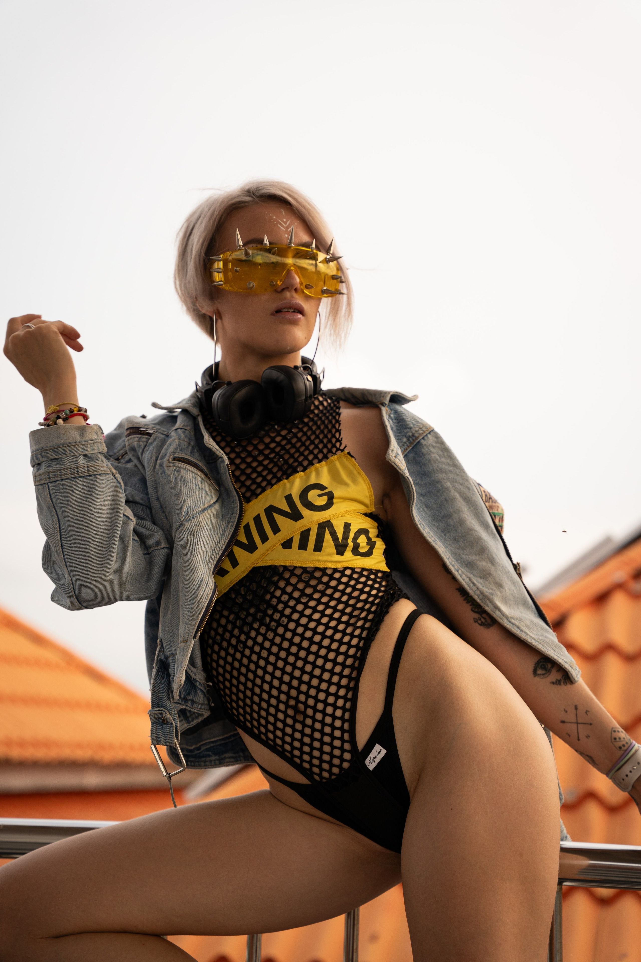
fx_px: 1656
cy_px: 481
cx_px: 320
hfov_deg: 21.9
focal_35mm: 62
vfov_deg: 32.4
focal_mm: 62
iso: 200
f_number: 2.8
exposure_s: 1/400
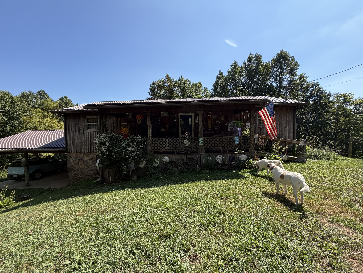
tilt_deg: -0.3
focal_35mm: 14
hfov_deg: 102.1
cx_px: 182
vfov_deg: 85.7
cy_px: 136
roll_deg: +0.6
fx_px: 147
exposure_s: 1/770
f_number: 2.2
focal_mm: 2.22
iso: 32
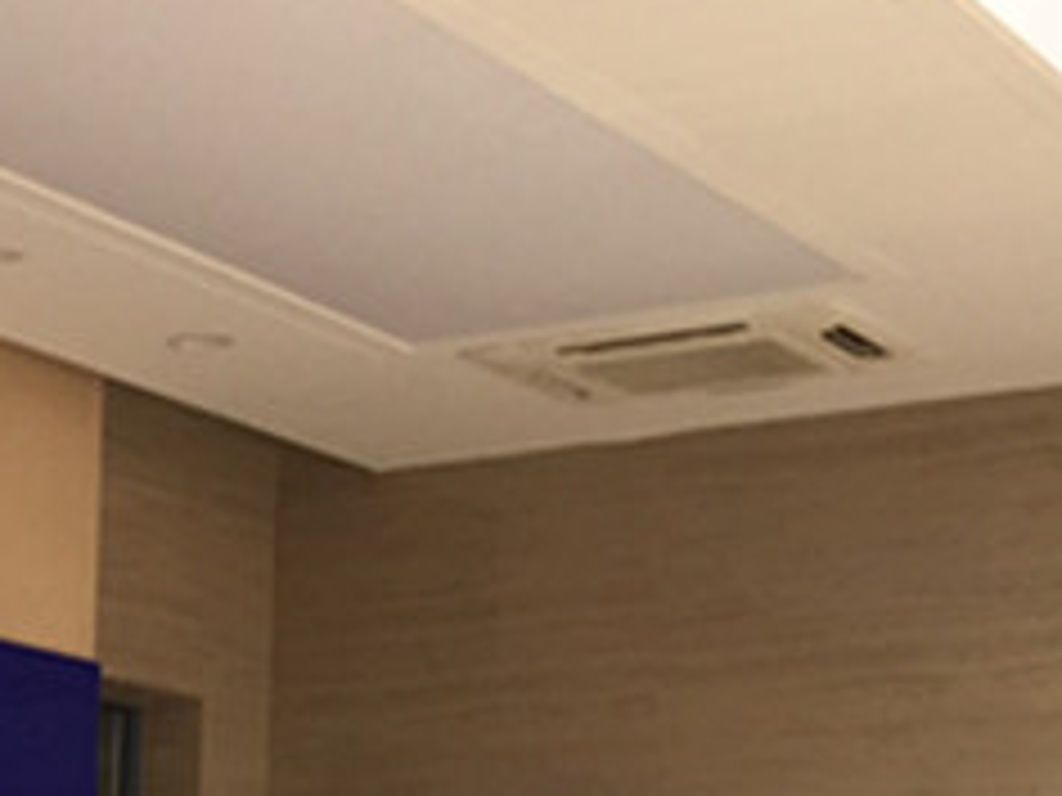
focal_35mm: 118
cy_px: 1480
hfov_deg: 14.2
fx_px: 3620
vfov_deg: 11.5
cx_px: -1022
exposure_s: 1/302
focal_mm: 4.15
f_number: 2.2
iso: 32
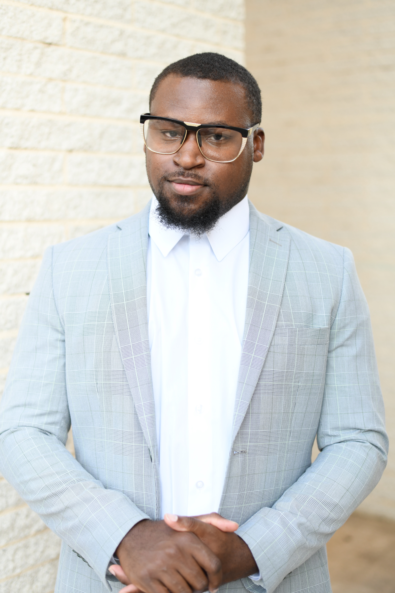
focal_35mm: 50
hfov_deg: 27.0
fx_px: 823
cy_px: 296
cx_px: 198
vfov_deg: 39.6
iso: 320
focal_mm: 50
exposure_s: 1/320
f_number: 2.5
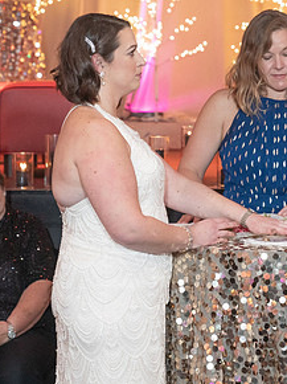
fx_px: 1683
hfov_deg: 9.7
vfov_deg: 13.0
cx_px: 235
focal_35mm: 152
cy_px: 104
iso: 4000
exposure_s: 1/125
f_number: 4
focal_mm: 70
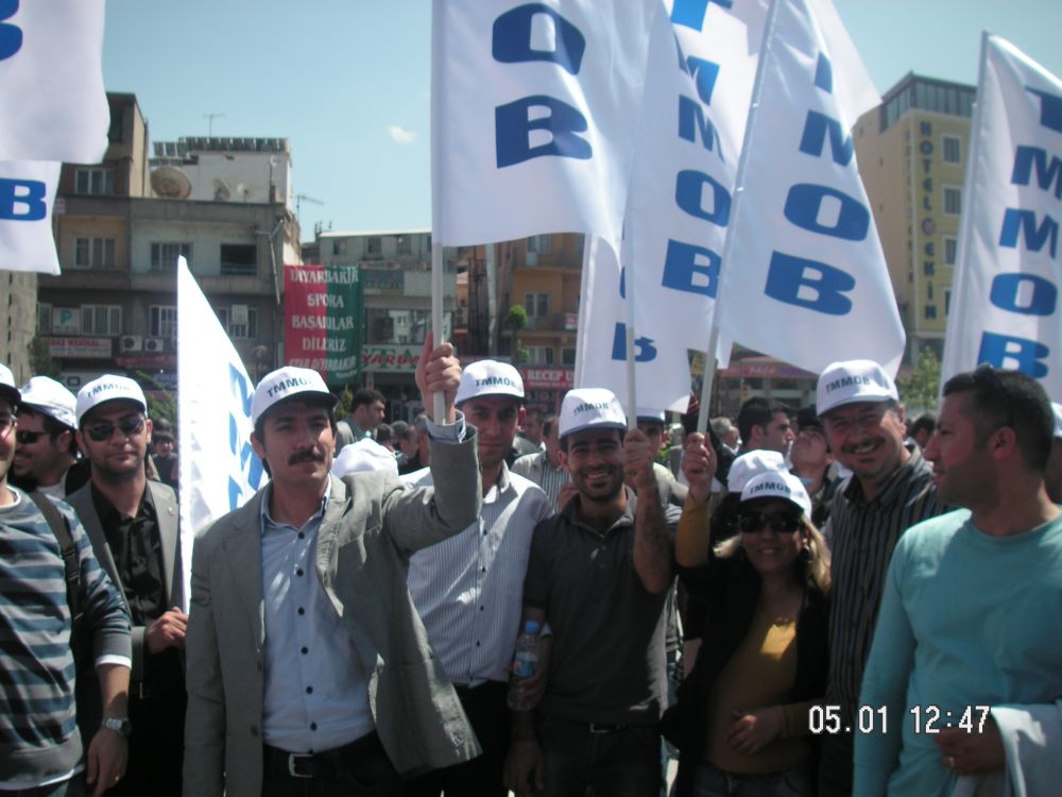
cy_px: 398
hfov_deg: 49.0
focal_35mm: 38
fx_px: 1166
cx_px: 531
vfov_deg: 37.7
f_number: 3.3
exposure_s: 1/750
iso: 50
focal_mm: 6.3
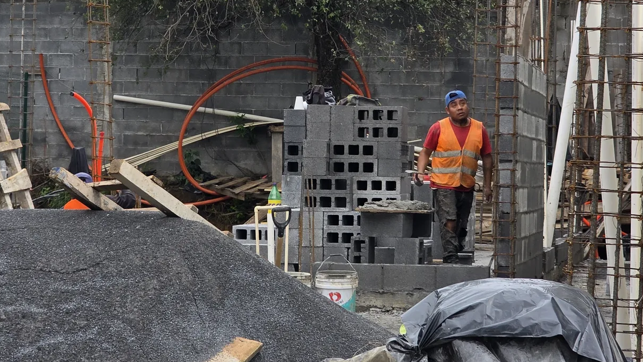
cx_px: 306
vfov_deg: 10.2
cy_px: 95
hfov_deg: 18.0
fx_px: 2029
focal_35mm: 119
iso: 50
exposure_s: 1/1108
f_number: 2.4
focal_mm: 7.9
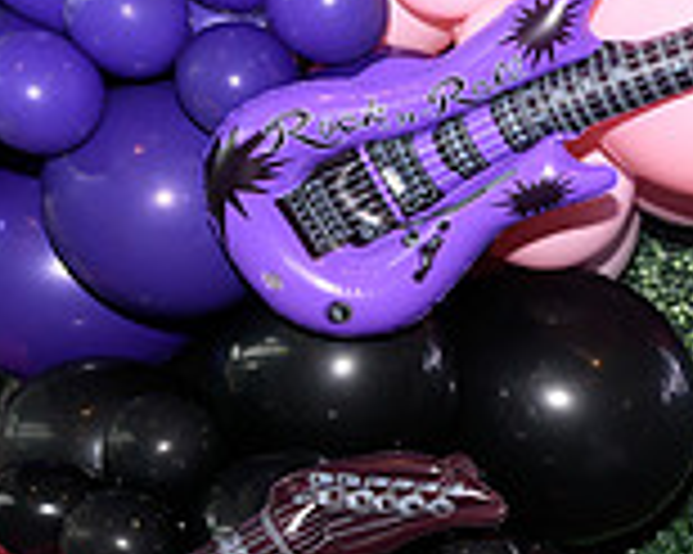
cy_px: 836
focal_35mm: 113
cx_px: 1260
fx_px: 2316
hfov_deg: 14.8
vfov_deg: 12.9
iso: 500
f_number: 6.3
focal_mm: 32
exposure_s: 1/60
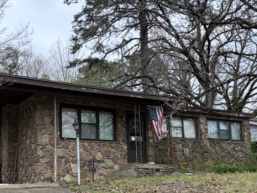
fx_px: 371
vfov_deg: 28.8
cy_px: 136
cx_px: 97
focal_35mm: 50
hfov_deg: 38.0
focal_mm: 5.96
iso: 64
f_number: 1.6
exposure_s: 1/586
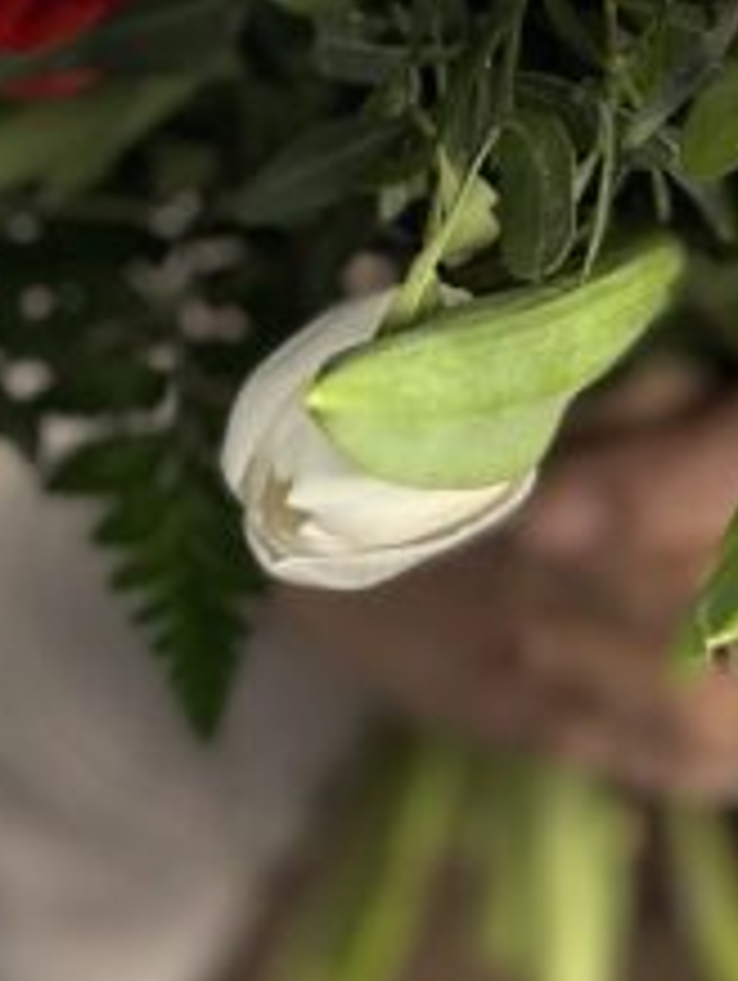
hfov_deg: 12.1
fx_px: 3461
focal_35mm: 122
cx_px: 652
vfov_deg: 15.5
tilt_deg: -6.6
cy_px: -220
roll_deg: +0.1
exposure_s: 1/121
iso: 100
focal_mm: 5.1
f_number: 1.6
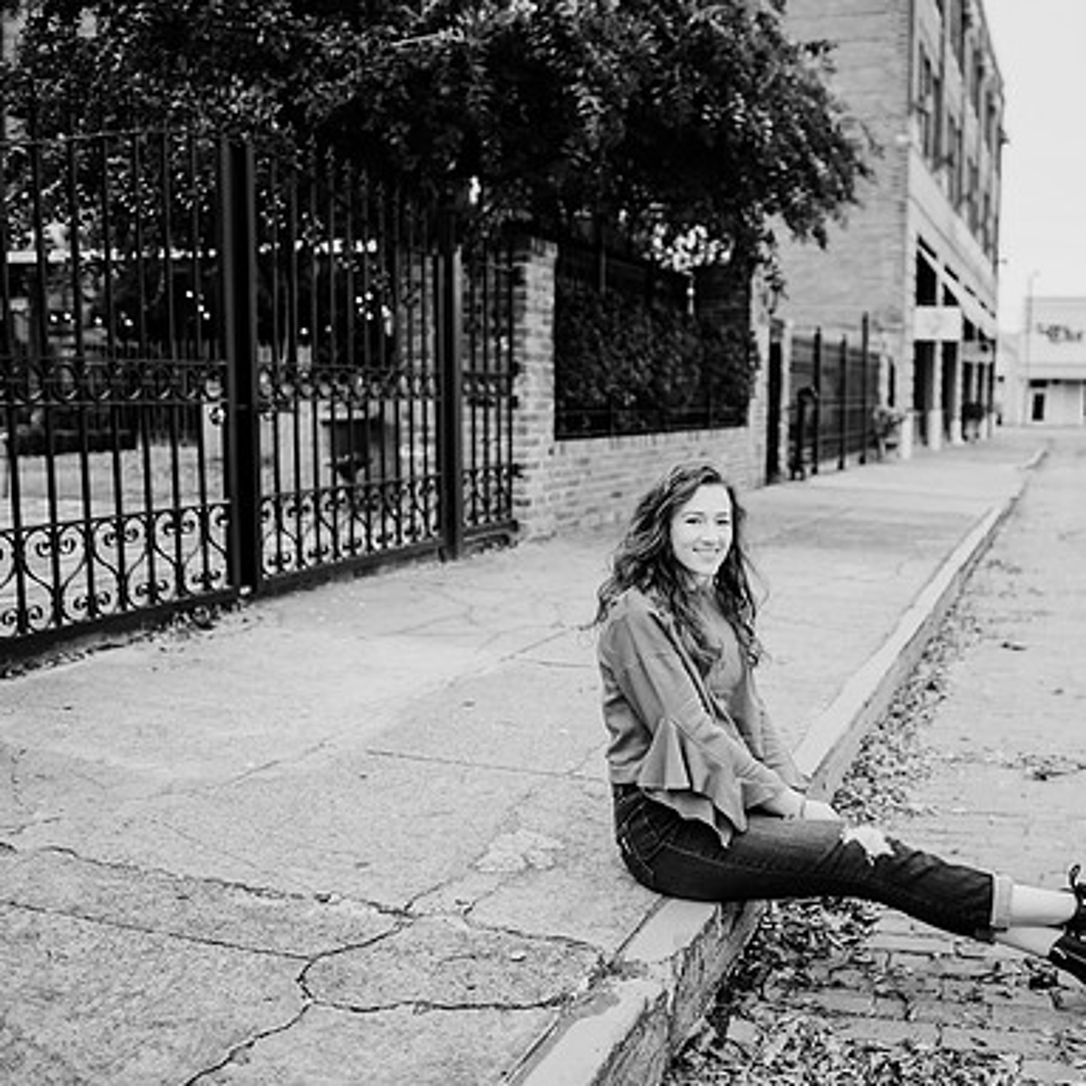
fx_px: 1207
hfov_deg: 47.8
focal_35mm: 34
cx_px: 713
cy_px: 538
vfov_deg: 48.5
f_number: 2.2
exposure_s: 1/800
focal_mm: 24
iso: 160
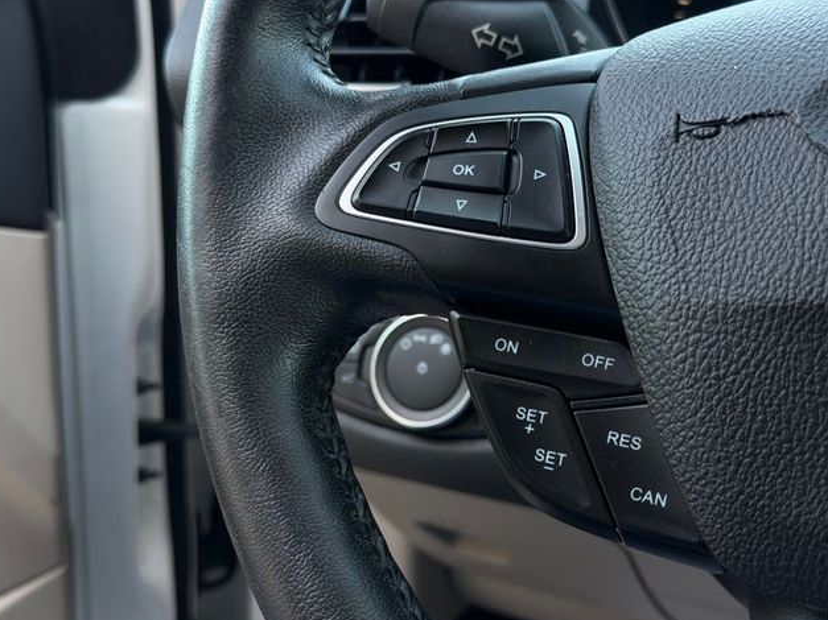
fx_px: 1172
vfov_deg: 29.7
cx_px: 407
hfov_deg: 38.9
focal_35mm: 49
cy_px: 313
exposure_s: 1/115
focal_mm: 6.76
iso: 125
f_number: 1.78
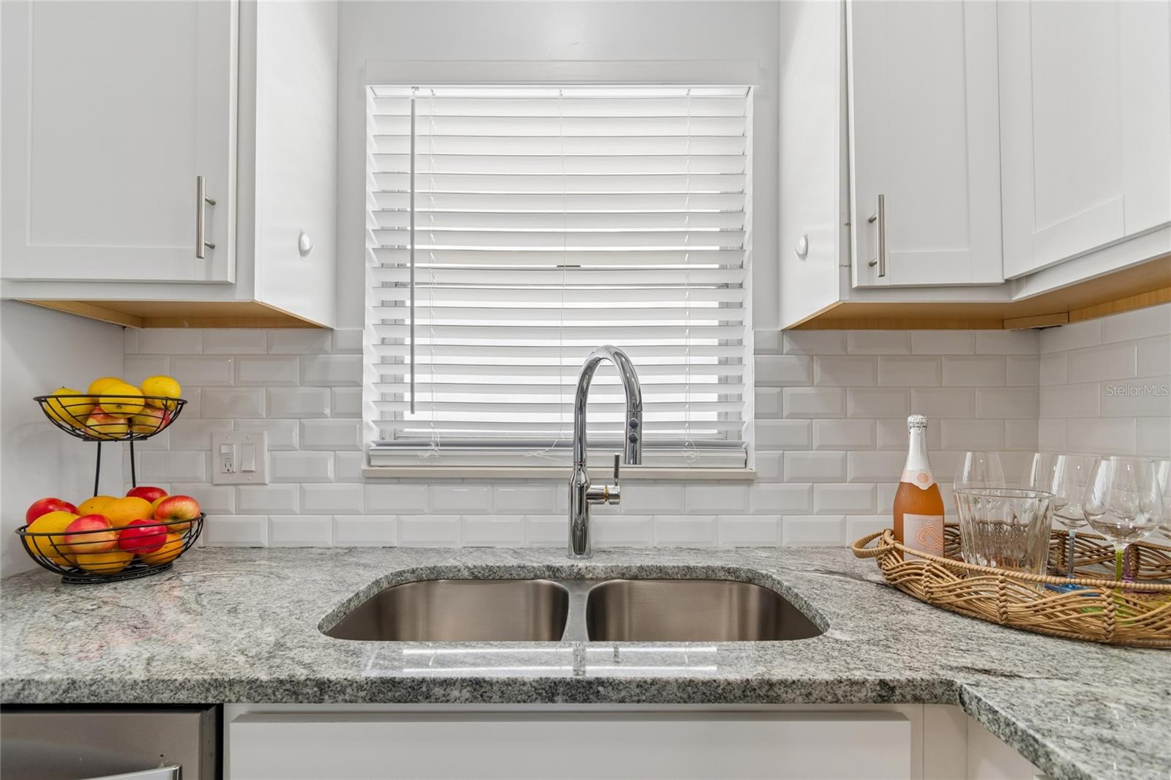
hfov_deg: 100.4
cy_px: 390
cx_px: 586
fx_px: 488
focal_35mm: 15
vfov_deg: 77.3
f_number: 4.5
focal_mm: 10
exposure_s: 1/250
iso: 100
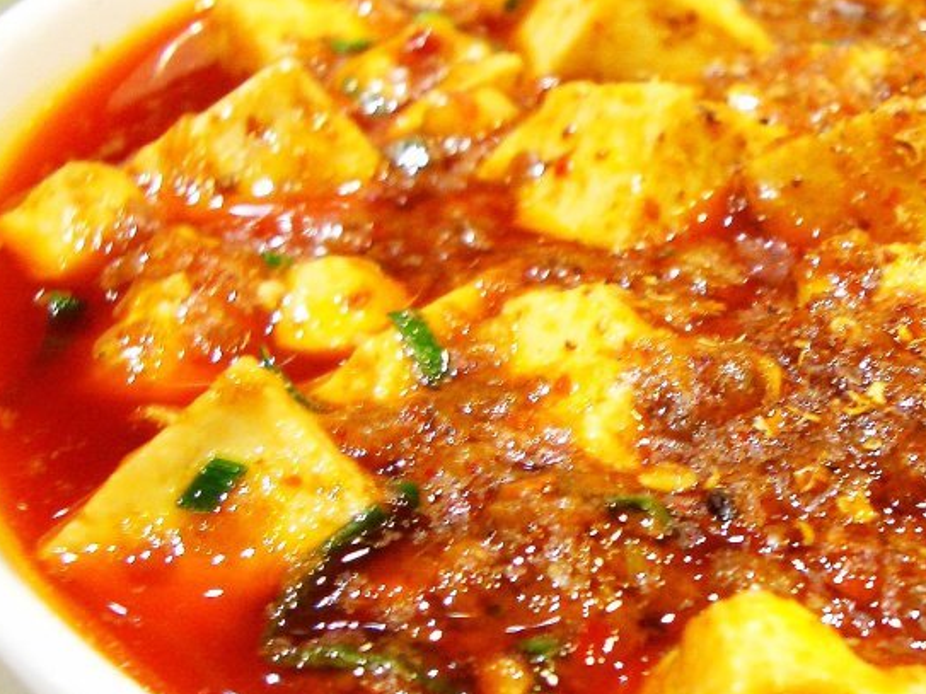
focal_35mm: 66
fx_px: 1765
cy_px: 460
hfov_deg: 28.9
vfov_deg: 22.2
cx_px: 713
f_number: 2.6
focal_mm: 5.8
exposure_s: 1/20
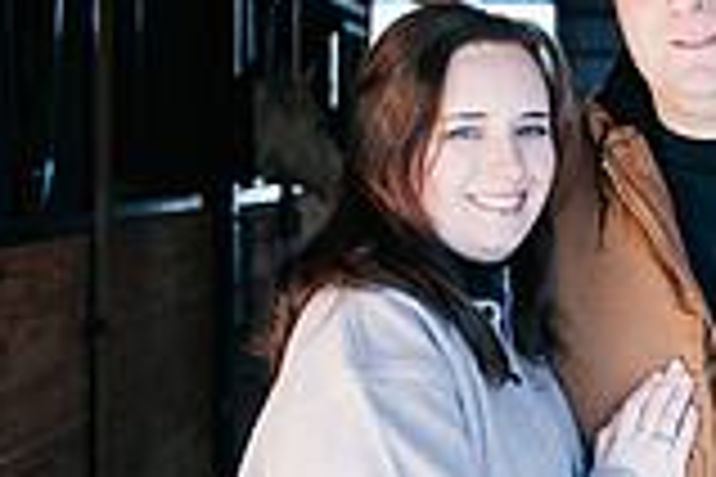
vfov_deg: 11.7
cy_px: 216
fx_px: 2327
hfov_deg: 17.3
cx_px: 639
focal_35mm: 117
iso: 1000
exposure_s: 1/250
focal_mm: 32
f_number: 3.5
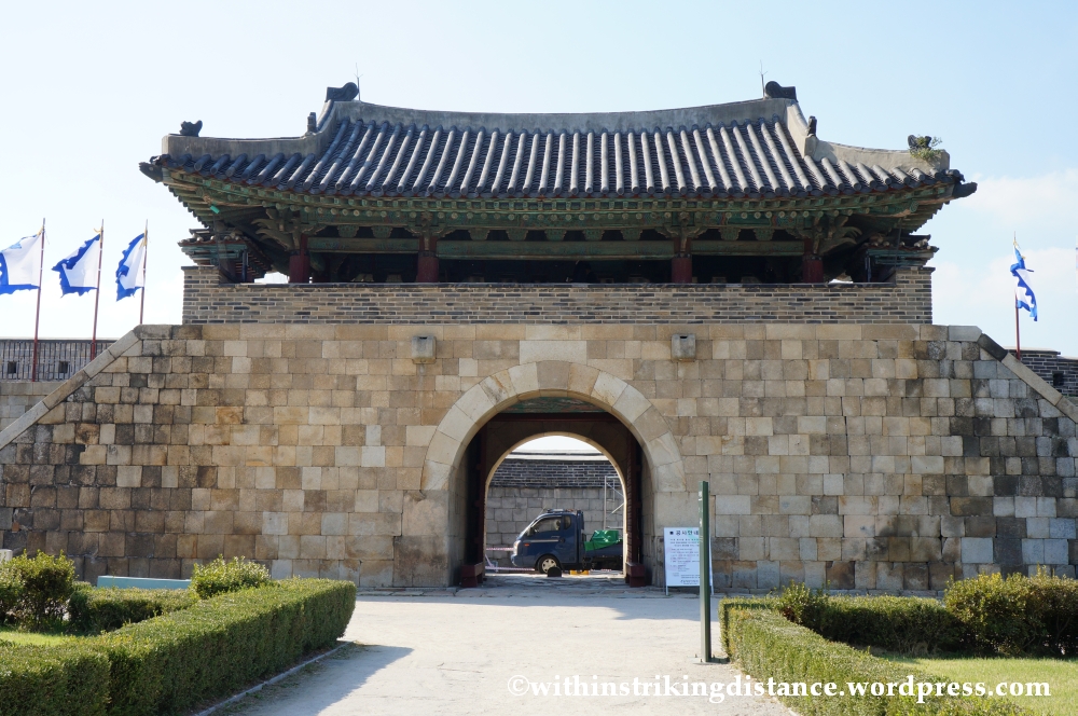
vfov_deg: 31.8
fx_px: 1256
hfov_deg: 46.5
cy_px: 358
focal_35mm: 42
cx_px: 539
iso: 200
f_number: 13
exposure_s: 1/160
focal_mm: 28
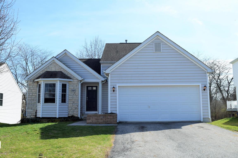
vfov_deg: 40.0
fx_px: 218
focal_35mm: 33
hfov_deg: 57.2
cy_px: 79
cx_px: 119
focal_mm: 22
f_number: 10
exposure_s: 1/200
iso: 100
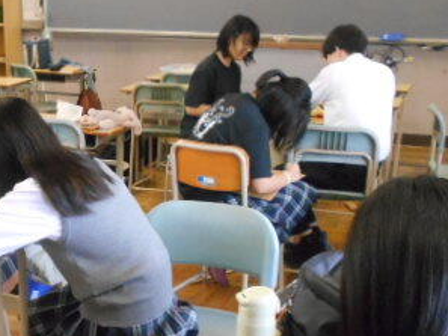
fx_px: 725
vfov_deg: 25.8
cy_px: 258
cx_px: 137
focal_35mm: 56
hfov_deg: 33.9
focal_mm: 4.6
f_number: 3.2
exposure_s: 1/40
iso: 800
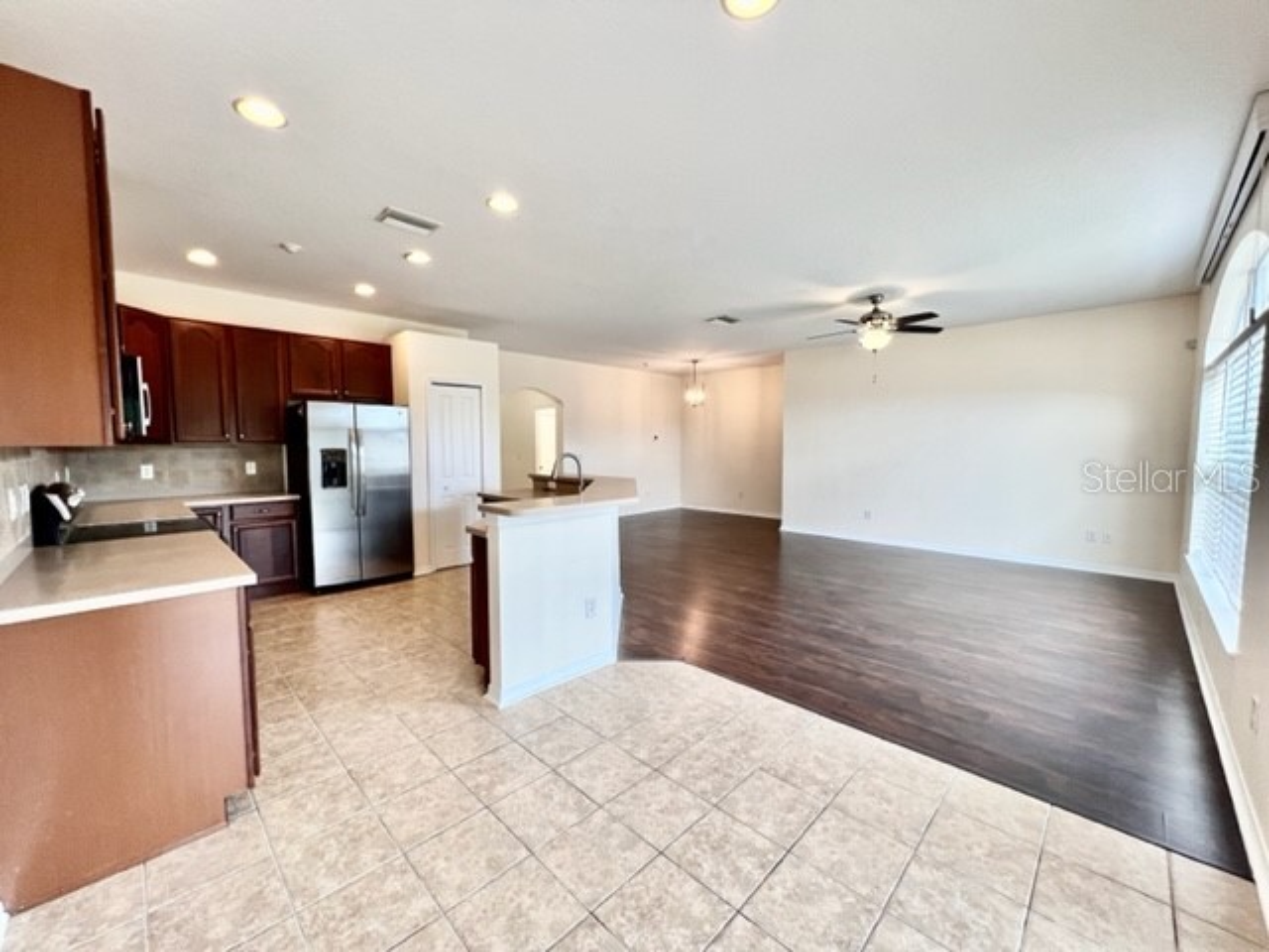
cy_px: 476
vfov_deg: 89.9
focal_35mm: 13
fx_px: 477
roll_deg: -0.4
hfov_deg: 106.2
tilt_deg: -4.6
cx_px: 634
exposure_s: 1/120
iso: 100
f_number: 1.8
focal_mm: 1.57
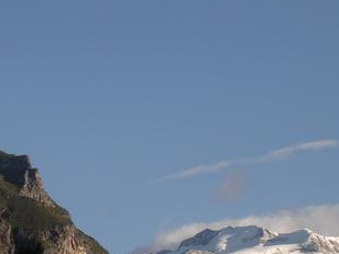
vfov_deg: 6.2
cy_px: 180
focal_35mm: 239
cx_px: 78
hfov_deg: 8.3
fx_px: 2341
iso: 100
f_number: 4.9
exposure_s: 1/400
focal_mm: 17.4
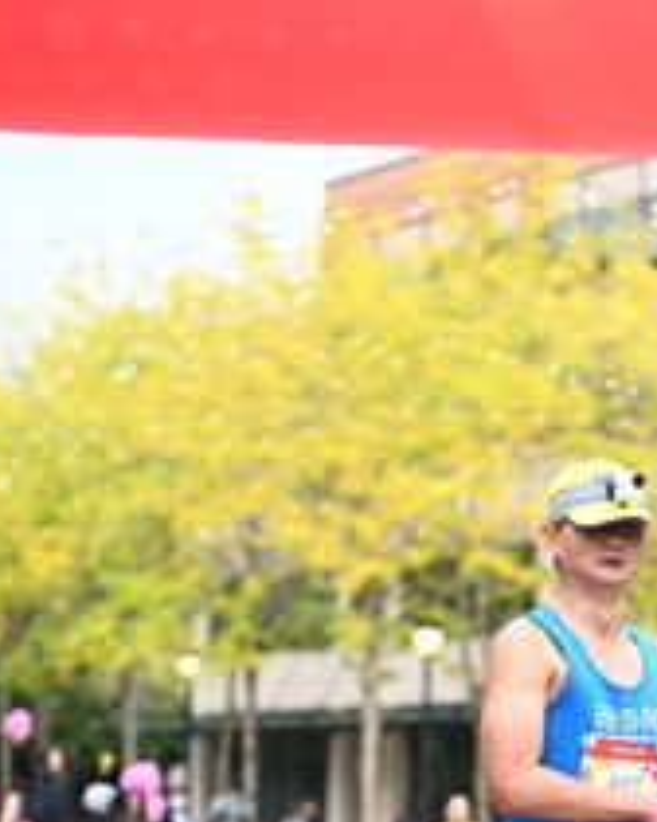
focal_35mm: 189
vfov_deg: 10.1
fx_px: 4594
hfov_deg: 8.2
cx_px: 604
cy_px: 1002
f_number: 2.8
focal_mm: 77
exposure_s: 1/1250
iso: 1250
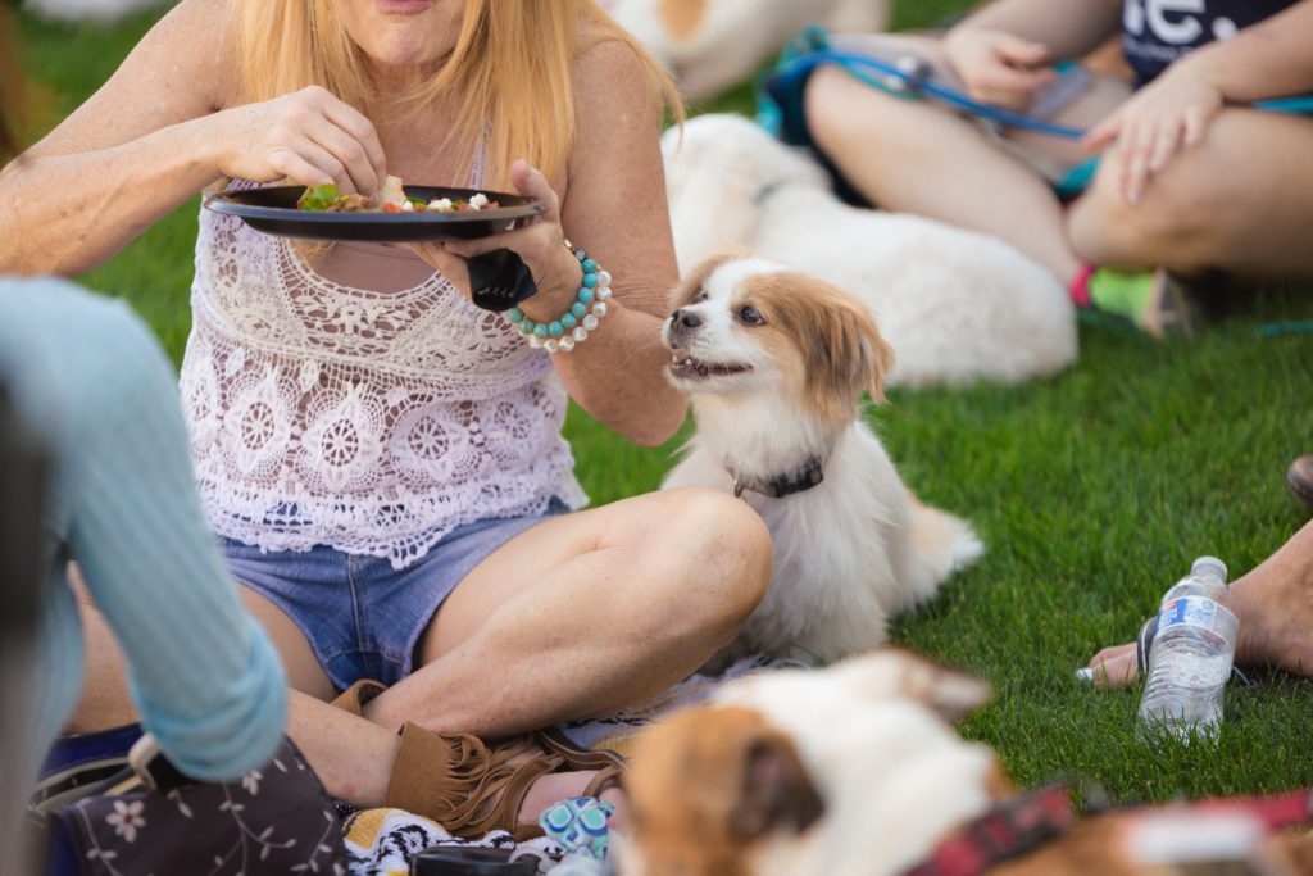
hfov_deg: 10.3
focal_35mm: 200
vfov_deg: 6.9
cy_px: 438
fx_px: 7295
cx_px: 656
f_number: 2.8
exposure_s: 1/1250
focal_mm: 200
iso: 360
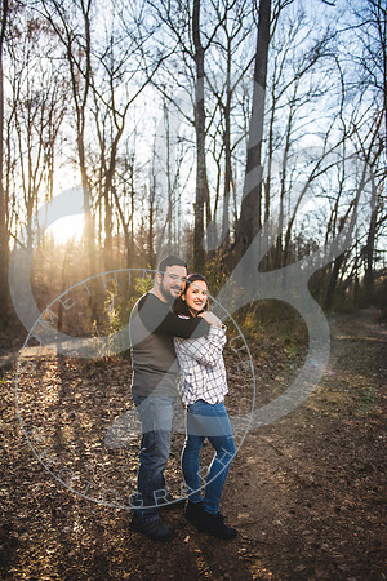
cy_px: 290
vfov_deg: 69.4
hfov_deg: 49.6
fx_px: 419
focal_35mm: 26
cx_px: 194
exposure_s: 1/320
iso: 100
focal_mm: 26
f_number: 2.8
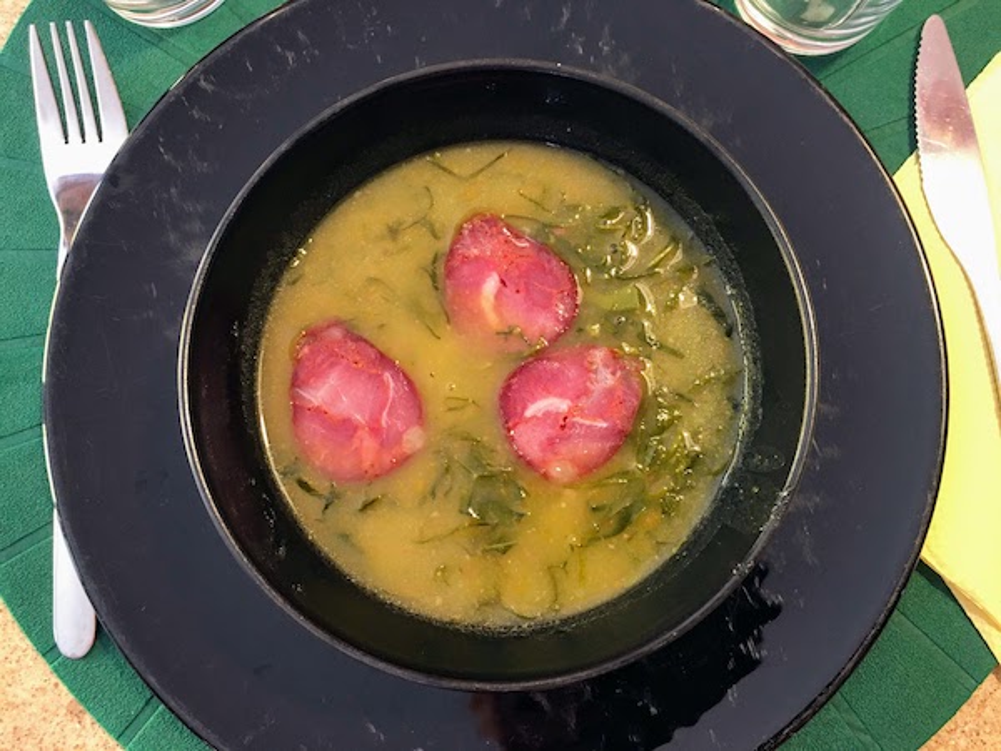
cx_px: 500
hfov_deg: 61.7
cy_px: 376
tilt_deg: -82.1
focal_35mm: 29
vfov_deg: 48.2
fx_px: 839
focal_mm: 4.15
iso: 160
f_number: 2.2
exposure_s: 1/33
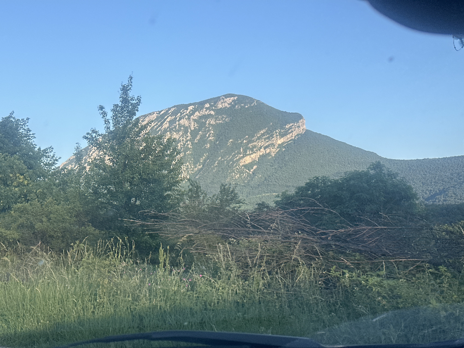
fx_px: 643
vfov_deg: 30.3
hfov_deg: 39.7
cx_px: 232
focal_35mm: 48
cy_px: 174
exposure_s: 1/1019
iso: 64
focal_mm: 6.86
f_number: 1.78
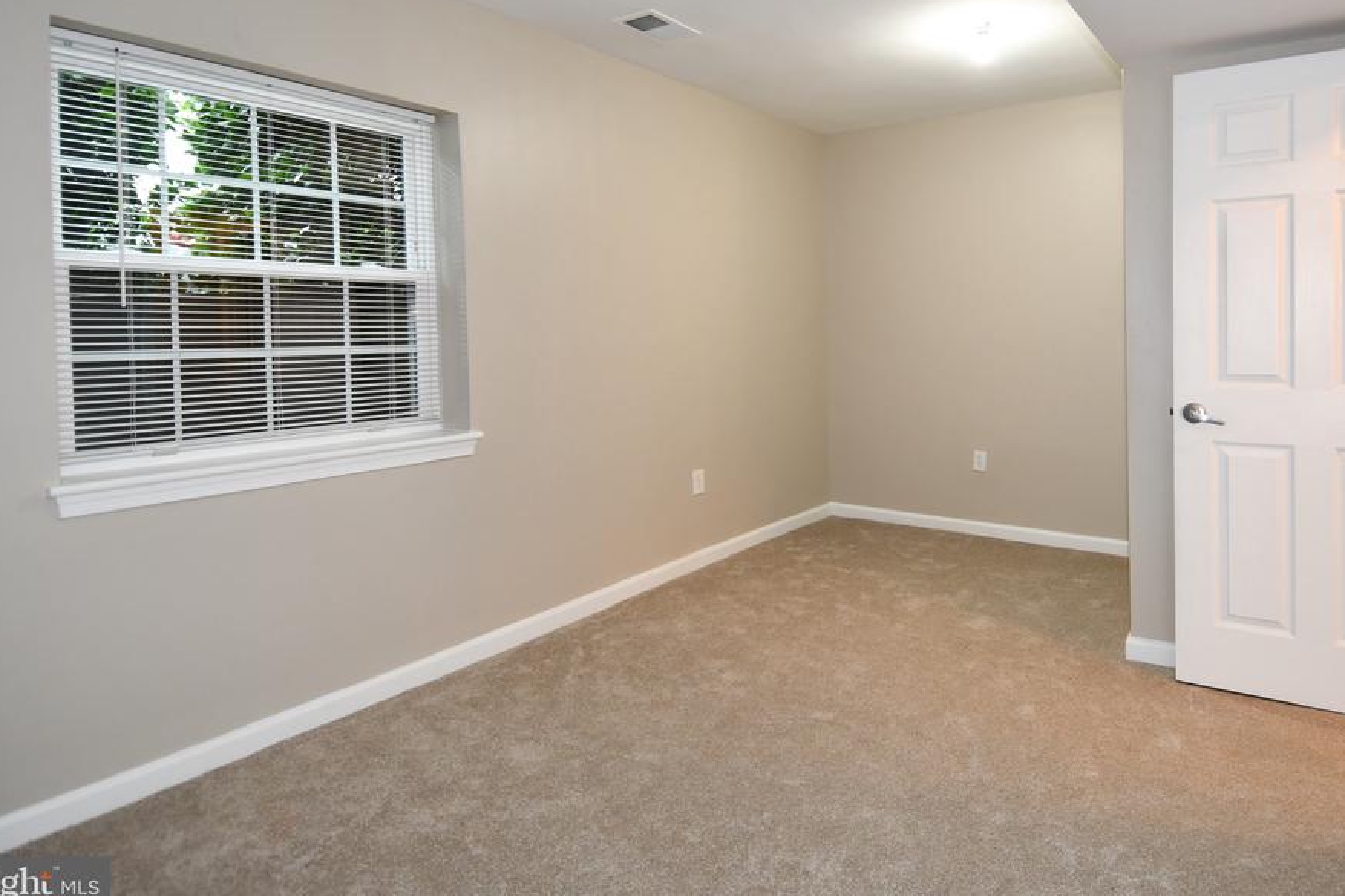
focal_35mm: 21
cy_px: 390
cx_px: 725
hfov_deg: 81.1
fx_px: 784
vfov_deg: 59.3
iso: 400
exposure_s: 1/60
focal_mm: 12
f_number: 4
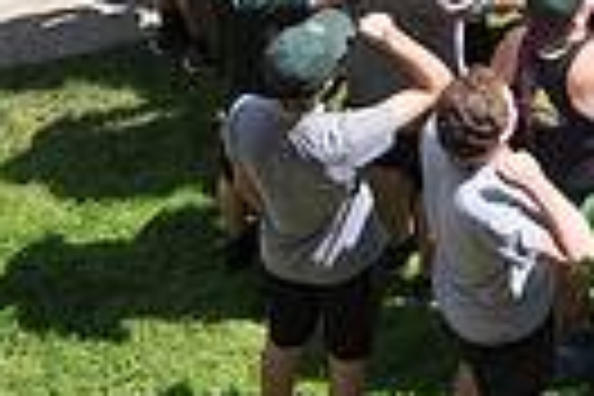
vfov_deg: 8.8
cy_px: -335
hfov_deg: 13.3
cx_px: 792
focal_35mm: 149
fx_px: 2458
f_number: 5
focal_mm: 34
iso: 640
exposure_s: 1/2500
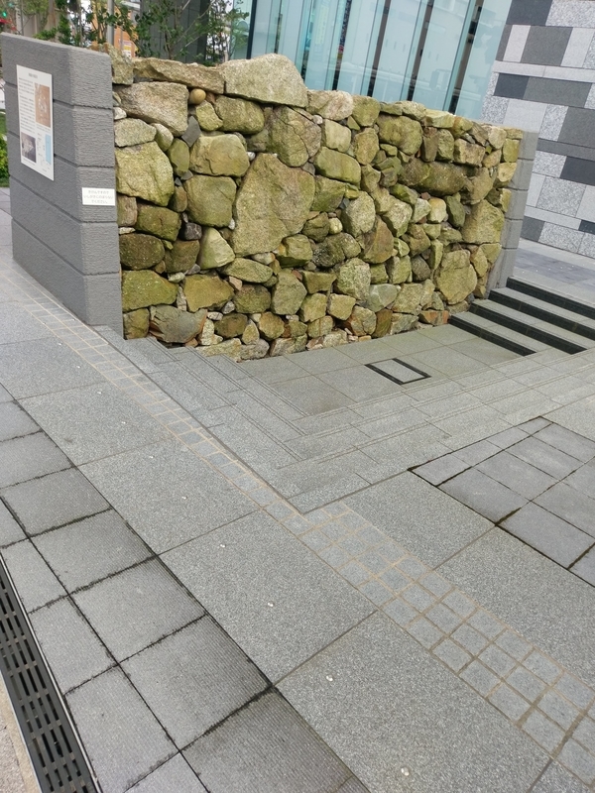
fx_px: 596
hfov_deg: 53.1
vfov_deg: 67.3
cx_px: 298
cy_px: 396
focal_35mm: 26
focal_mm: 4.58
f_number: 1.8
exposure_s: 1/578
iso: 100
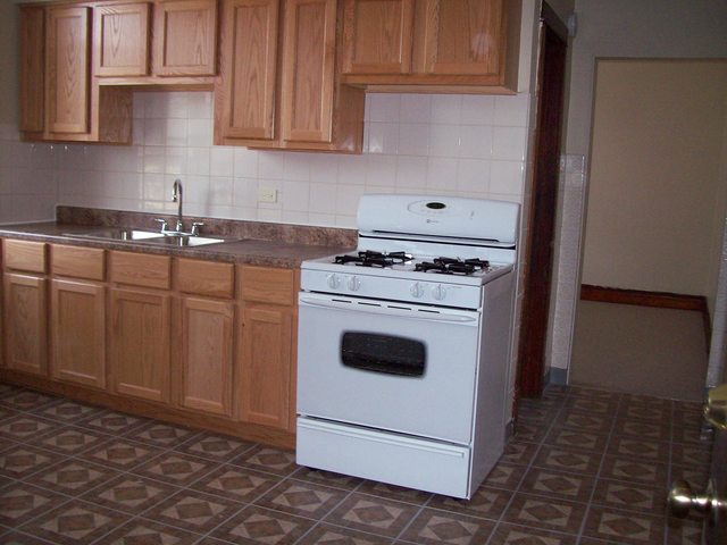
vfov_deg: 39.7
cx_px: 364
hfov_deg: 51.4
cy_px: 272
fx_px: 756
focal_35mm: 36
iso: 140
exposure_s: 1/64
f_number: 2.7
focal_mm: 6
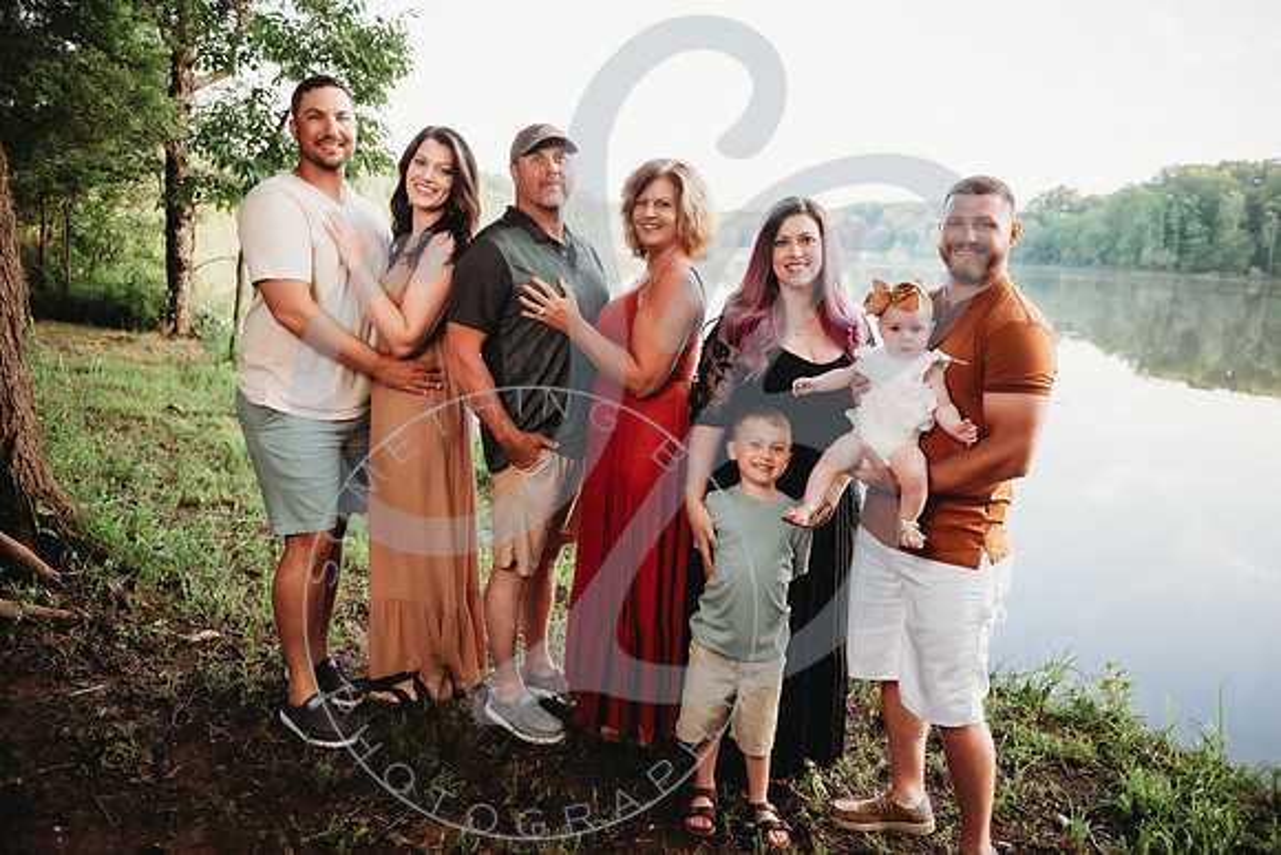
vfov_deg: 48.0
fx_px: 961
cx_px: 640
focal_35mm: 27
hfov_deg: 67.4
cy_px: 428
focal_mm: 27
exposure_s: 1/200
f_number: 2.8
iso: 200
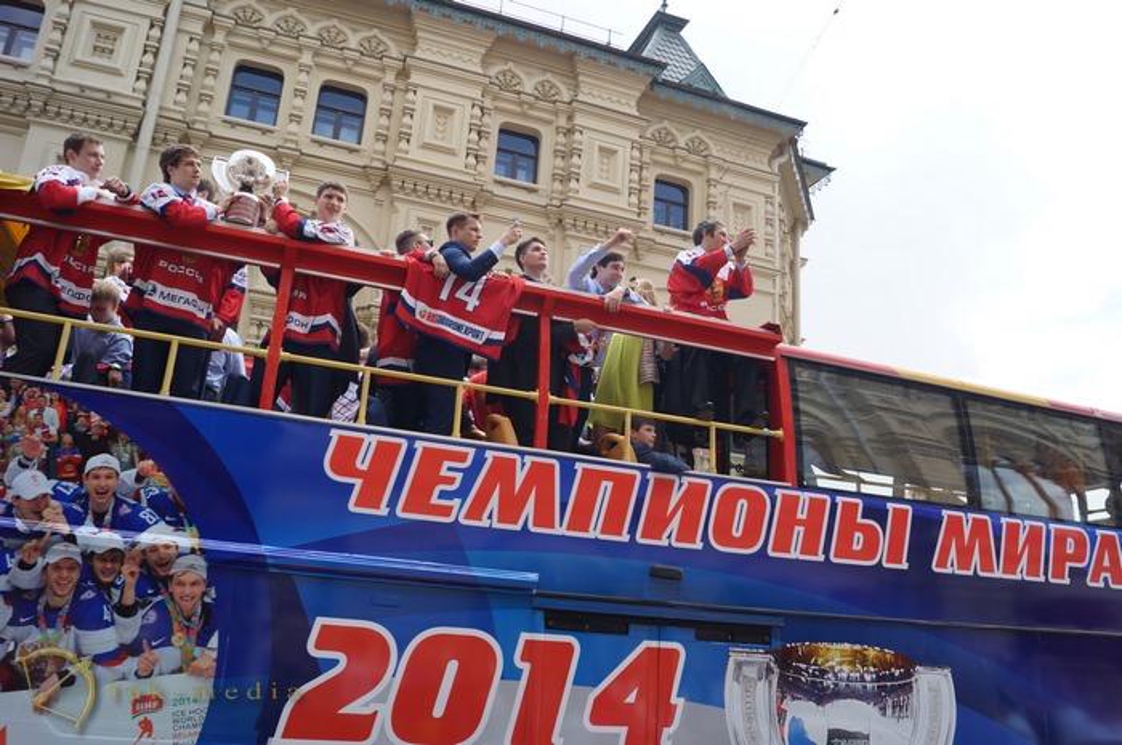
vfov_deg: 47.8
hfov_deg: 67.4
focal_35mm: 27
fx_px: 841
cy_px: 372
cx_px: 561
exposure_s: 1/160
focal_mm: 18
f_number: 6.3
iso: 100
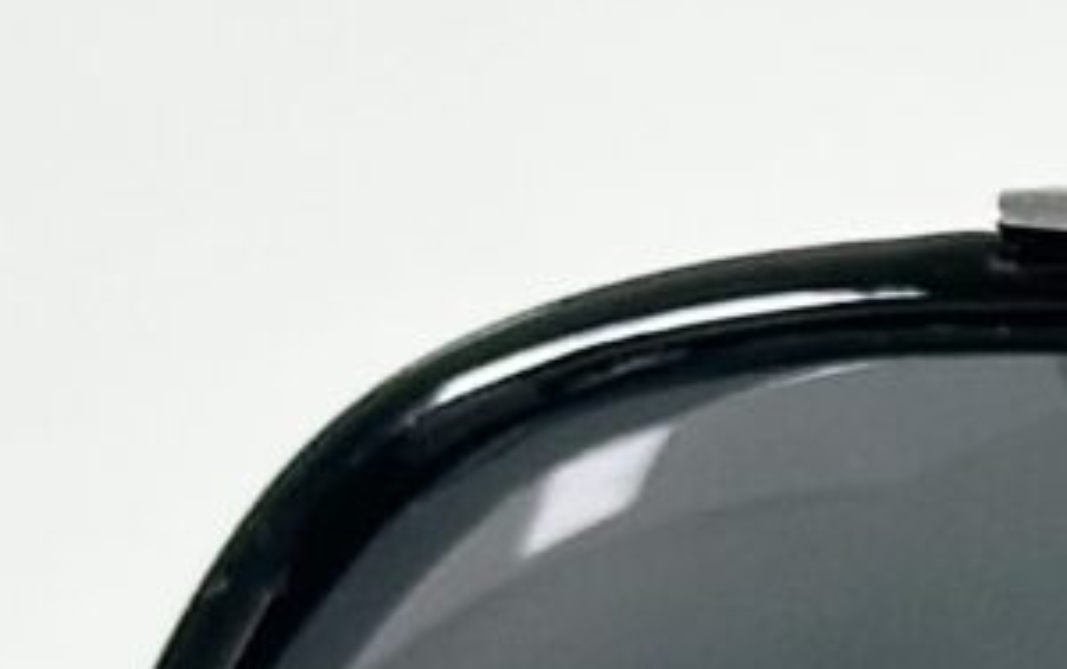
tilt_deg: -37.1
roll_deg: +4.0
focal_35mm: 434
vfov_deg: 3.0
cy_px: 1384
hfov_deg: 4.8
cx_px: 2205
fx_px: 12630
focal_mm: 6.86
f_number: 1.78
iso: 80
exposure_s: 1/121
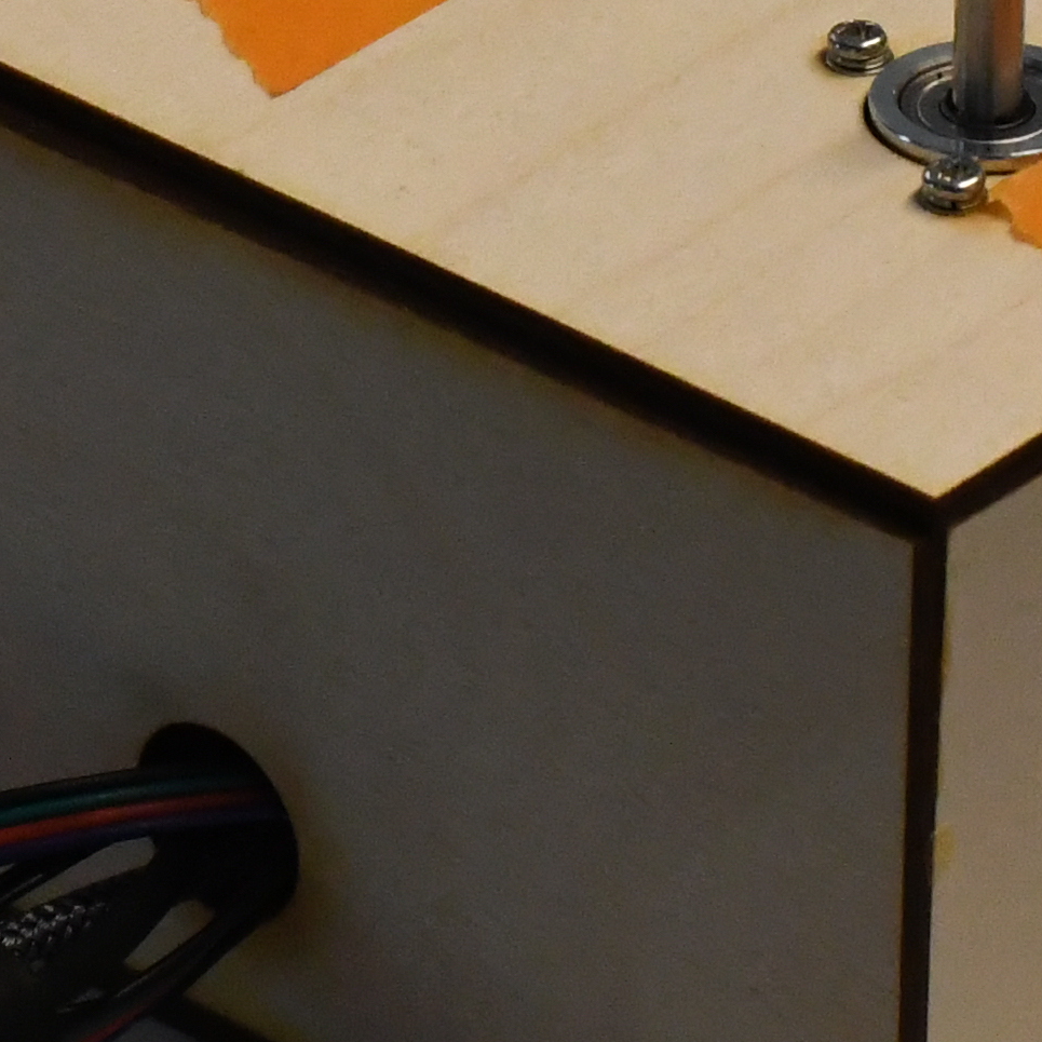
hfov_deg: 5.7
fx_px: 10523
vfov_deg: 5.6
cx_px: 63
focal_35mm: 309
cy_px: -383
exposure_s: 1/200
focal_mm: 42
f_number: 8
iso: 4000
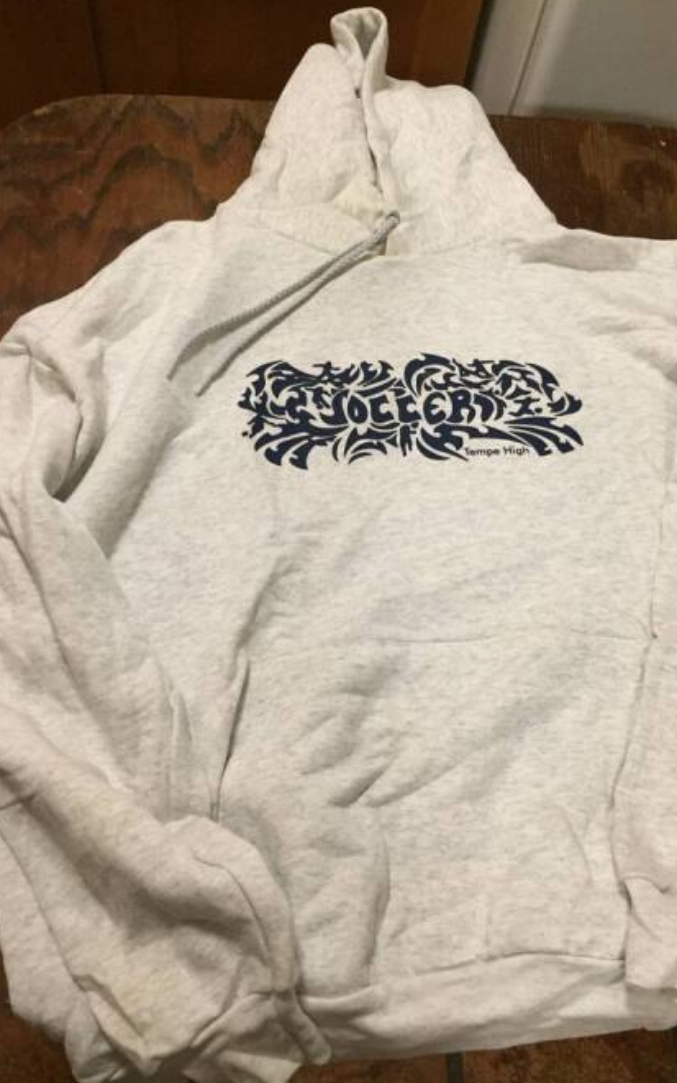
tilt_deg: -63.9
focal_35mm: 31
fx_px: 915
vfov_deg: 61.2
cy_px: 540
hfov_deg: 40.5
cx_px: 377
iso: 200
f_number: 2.2
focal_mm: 4.15
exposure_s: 1/30
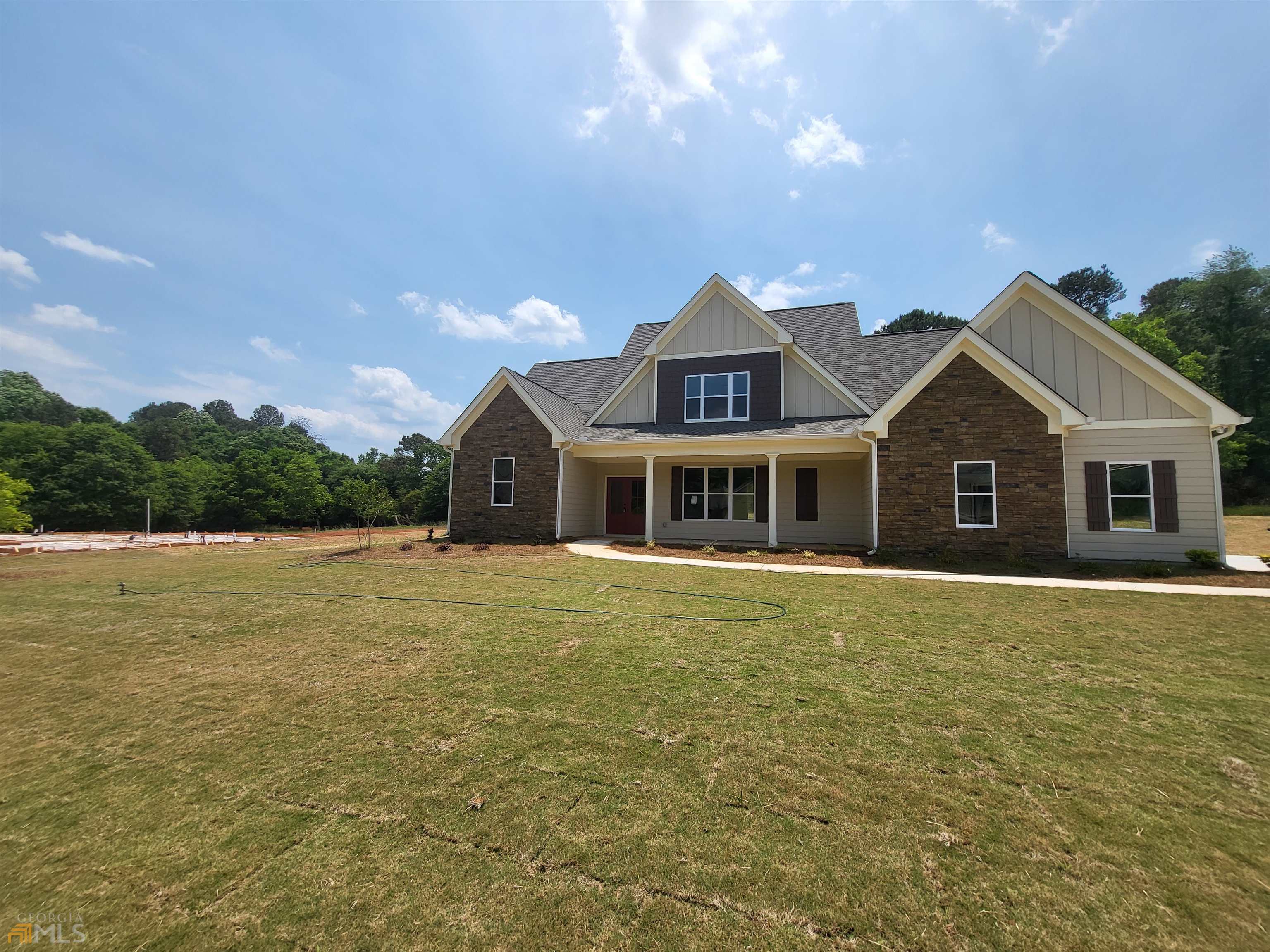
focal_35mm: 13
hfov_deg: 106.2
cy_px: 476
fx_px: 477
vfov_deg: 89.9
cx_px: 635
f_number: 2.2
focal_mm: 1.74
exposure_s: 1/1746
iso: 32
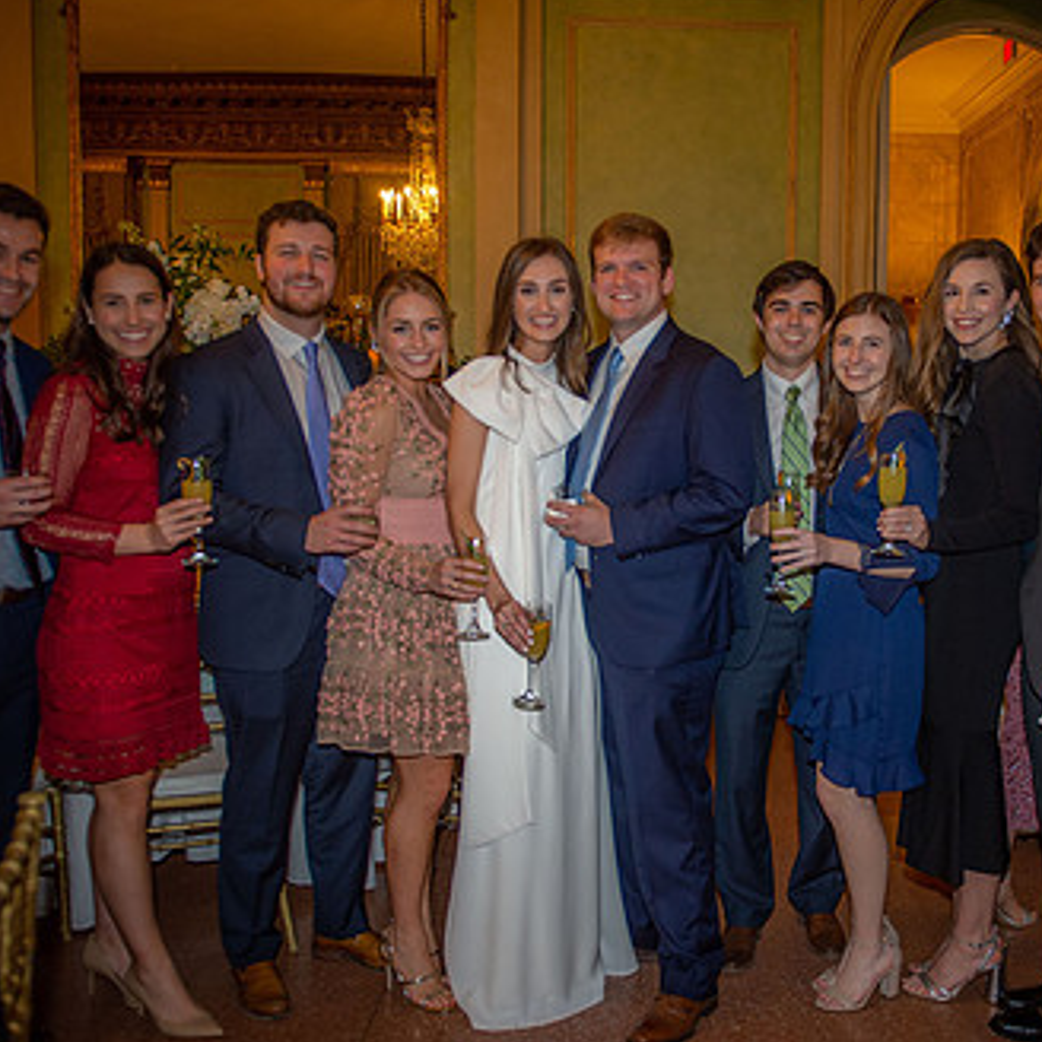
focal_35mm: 36
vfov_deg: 46.0
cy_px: 515
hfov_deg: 45.4
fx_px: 1226
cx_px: 686
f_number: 2.8
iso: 1250
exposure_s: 1/100
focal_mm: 24
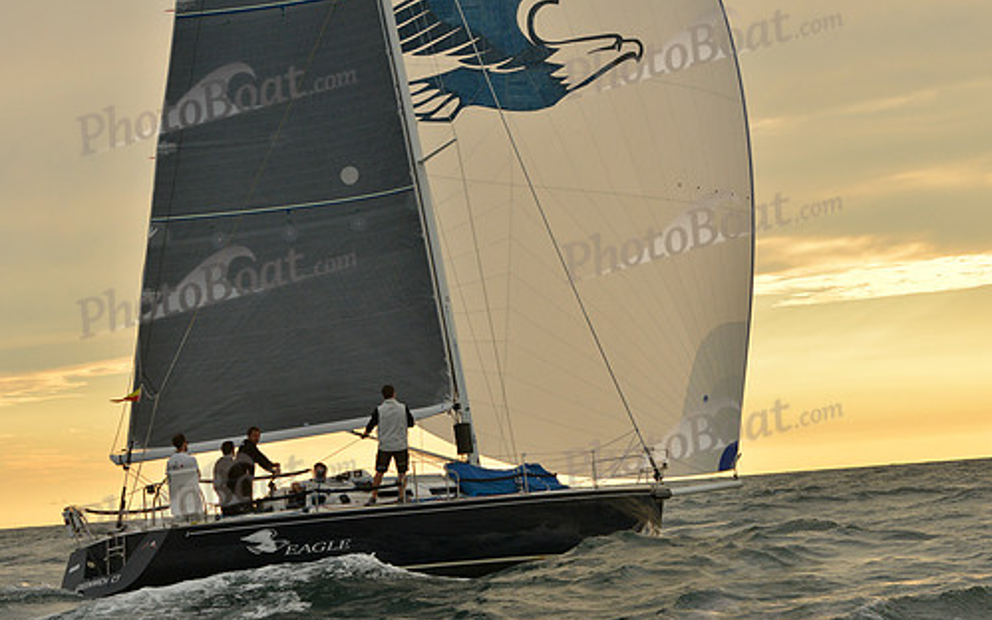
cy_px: 363
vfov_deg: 15.7
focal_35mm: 83
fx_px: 2244
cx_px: 461
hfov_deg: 24.9
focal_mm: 70
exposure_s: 1/500
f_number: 9
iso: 800
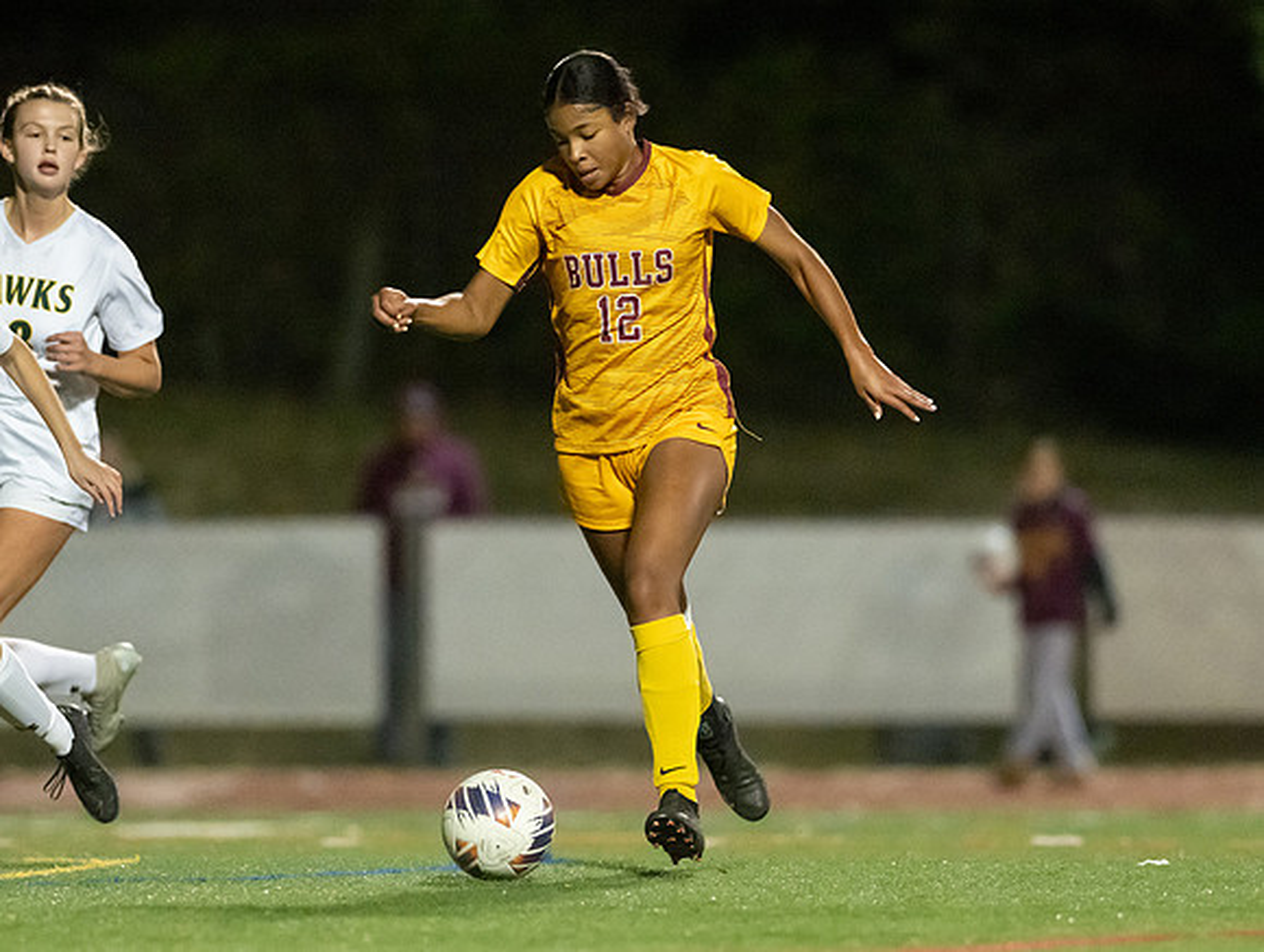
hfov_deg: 4.6
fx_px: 15654
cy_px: 474
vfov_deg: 3.5
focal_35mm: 428
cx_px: 678
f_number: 2.8
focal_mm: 300
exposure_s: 1/1000
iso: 16000
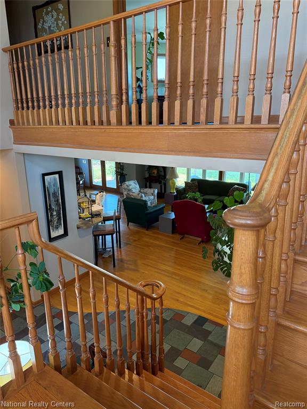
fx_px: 284
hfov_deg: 56.8
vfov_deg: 71.6
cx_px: 154
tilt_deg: -15.1
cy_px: 204
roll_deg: +0.6
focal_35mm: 24
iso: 200
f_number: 1.78
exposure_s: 1/60
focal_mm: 6.76
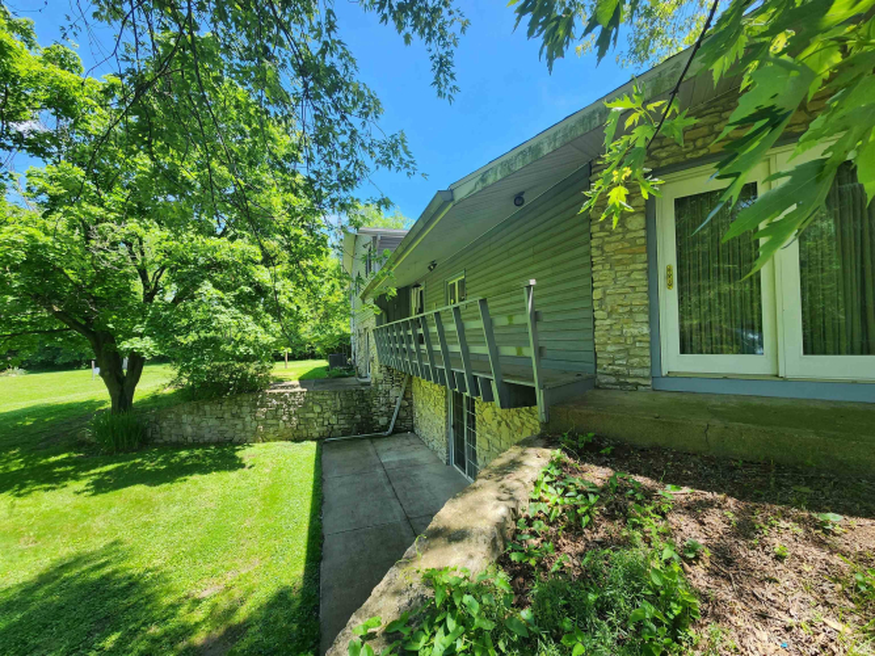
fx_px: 329
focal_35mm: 13
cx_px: 438
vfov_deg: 89.9
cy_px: 328
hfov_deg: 106.2
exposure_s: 1/472
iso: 50
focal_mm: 2.2
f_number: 2.2
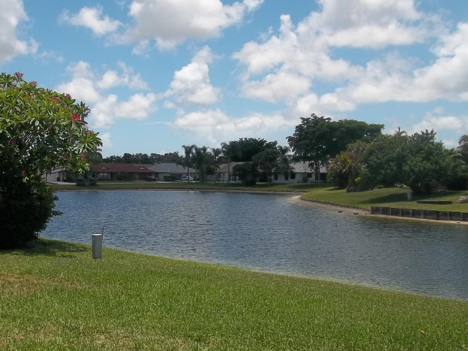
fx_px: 635
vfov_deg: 30.8
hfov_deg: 39.9
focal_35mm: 47
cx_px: 154
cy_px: 200
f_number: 8.8
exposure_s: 1/200
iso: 80
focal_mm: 5.7
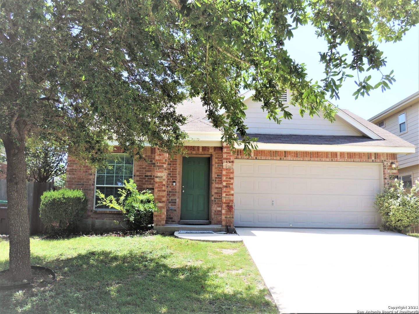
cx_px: 210
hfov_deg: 55.4
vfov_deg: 42.9
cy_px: 157
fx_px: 399
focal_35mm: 33
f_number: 3.2
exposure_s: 1/400
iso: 80
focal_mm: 5.8
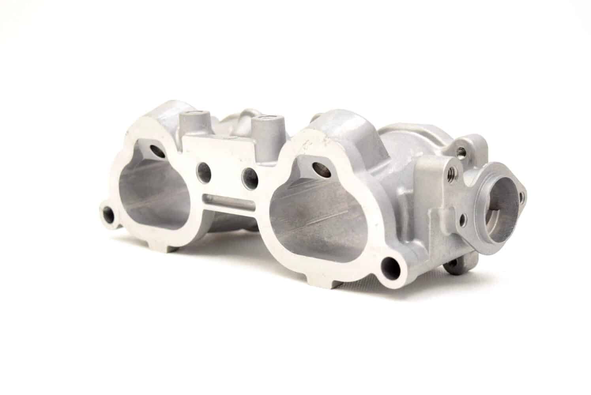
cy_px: 198
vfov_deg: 22.7
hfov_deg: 33.4
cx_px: 296
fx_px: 986
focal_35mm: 60
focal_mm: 40
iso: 400
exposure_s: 1/125
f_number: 5.6
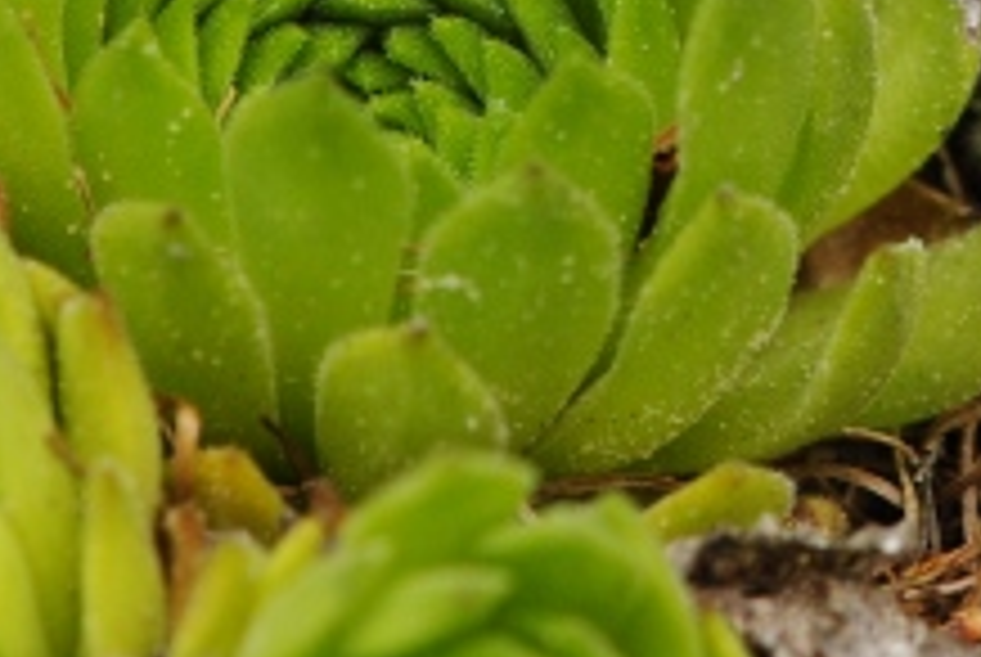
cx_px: 1184
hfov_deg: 4.4
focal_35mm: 469
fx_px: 12793
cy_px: -477
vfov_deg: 2.9
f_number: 6.3
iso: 400
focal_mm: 85
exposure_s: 1/125
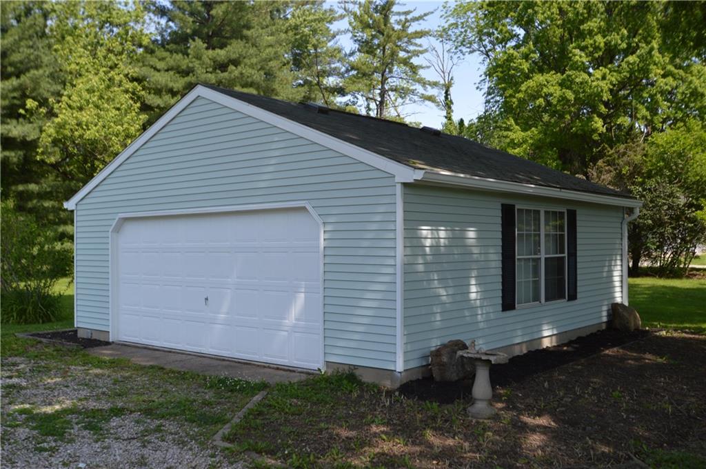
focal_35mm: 36
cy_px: 234
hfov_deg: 53.2
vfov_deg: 36.8
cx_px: 353
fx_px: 705
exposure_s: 1/160
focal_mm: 24
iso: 100
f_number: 6.3
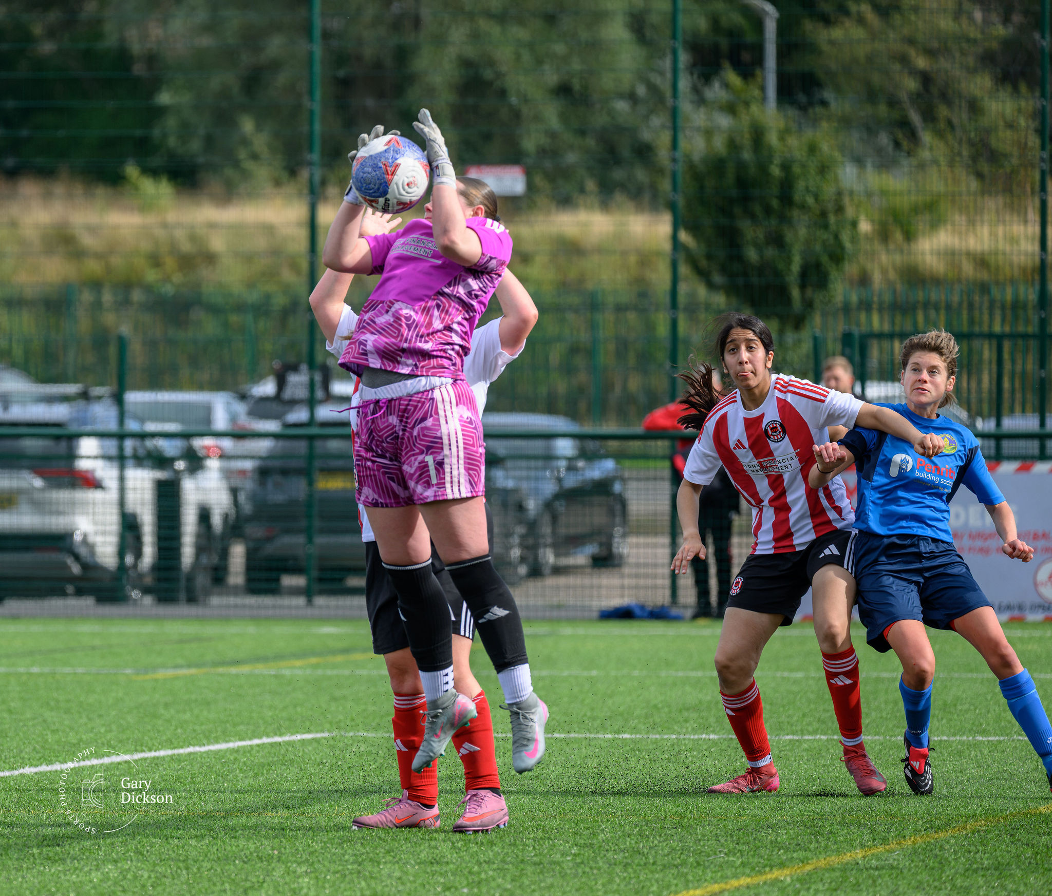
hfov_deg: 5.7
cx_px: 354
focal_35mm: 331
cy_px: 461
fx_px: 10567
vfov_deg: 4.9
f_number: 5
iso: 800
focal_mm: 260
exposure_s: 1/2000
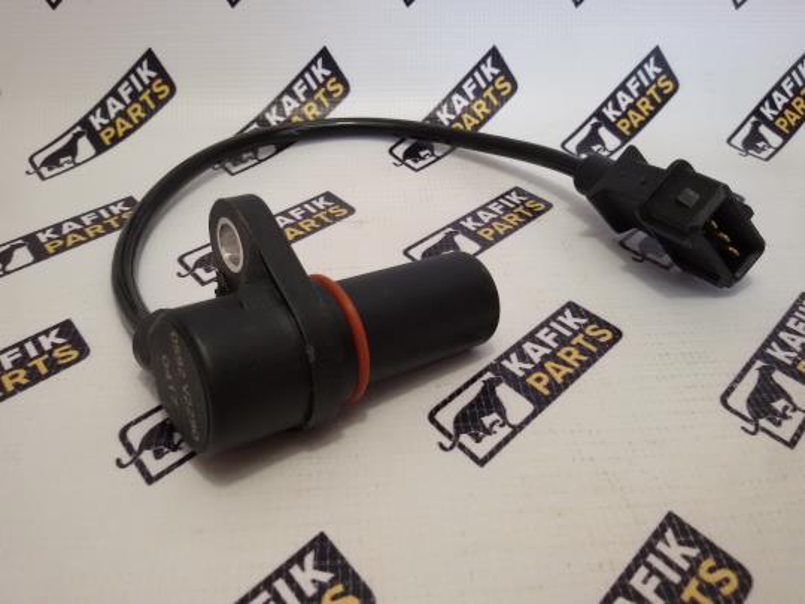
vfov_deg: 45.4
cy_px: 302
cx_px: 402
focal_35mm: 31
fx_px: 721
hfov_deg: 58.4
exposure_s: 1/50
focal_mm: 2.93
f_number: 2.4
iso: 40
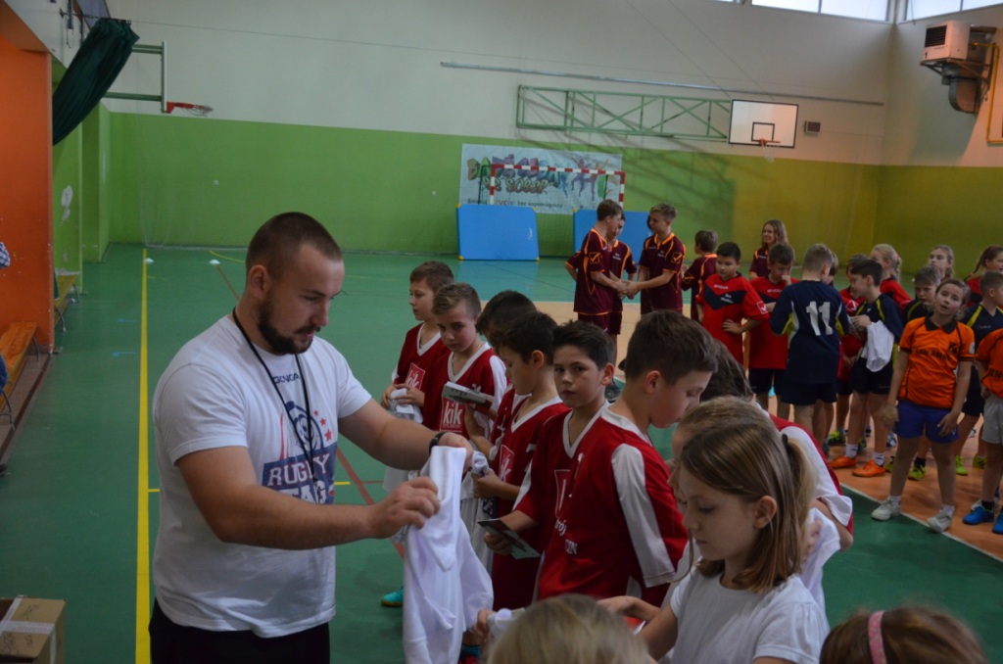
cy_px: 332
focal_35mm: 38
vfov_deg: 35.3
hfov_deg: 51.4
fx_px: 1043
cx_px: 502
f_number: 4
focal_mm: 25
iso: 1600
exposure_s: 1/160
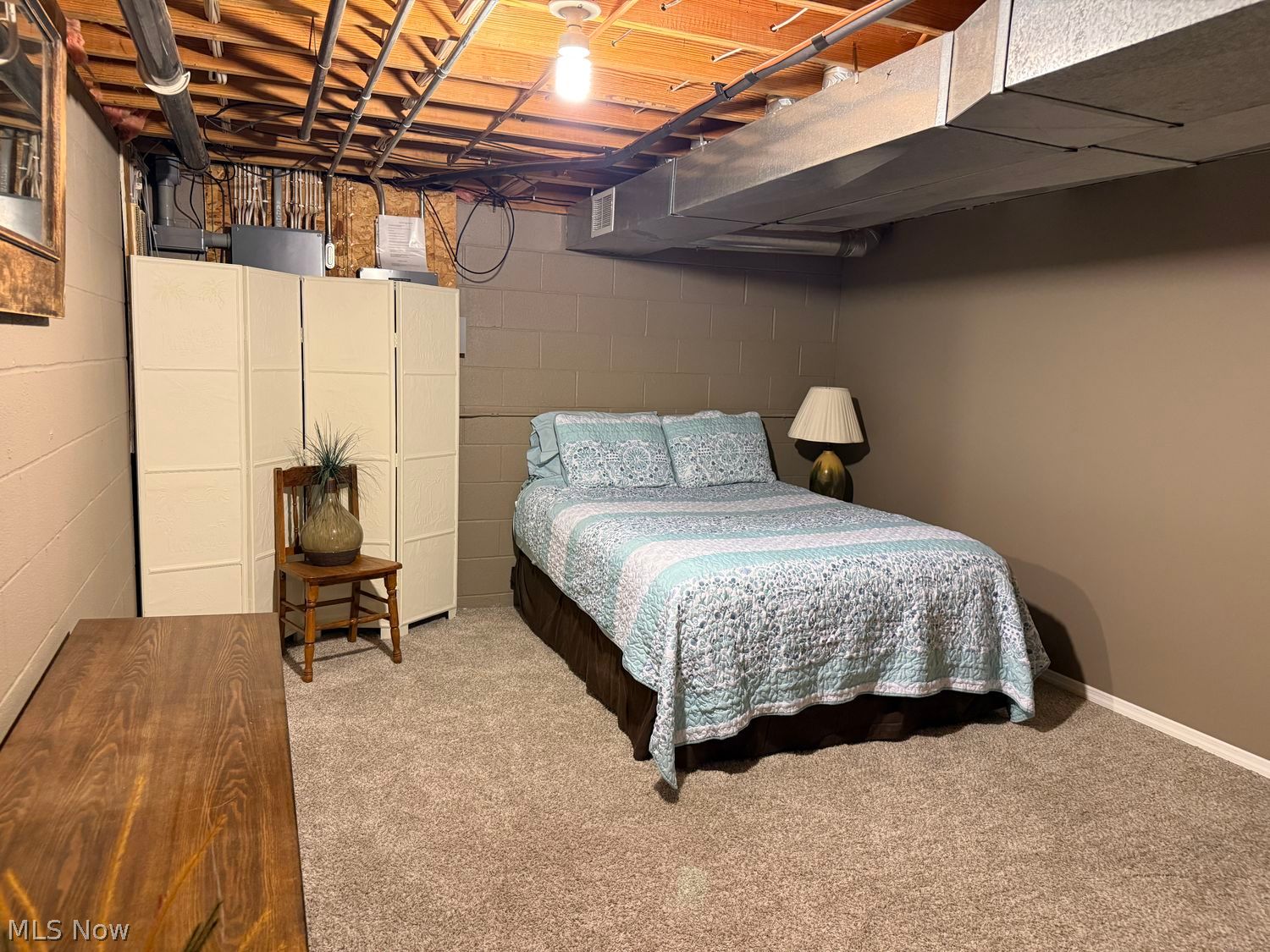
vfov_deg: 56.8
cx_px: 635
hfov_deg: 71.6
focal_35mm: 24
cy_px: 476
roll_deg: -2.0
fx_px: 881
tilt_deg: -7.7
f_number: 1.78
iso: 400
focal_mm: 6.76
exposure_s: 1/60
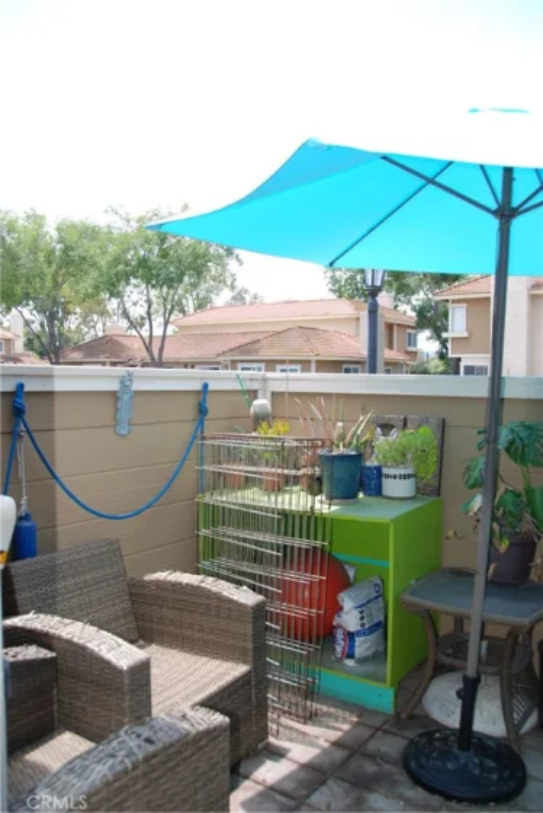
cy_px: 406
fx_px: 678
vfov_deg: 61.9
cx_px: 272
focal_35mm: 30
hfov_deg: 43.7
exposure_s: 1/200
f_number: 5
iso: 100
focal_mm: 20
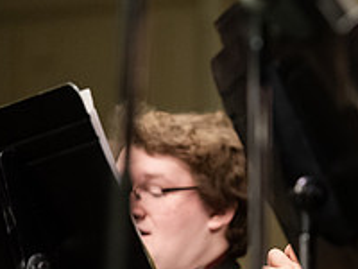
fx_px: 5037
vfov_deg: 3.1
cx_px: 394
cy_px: 189
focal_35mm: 487
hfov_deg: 4.1
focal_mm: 175
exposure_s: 1/250
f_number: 3.2
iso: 3200
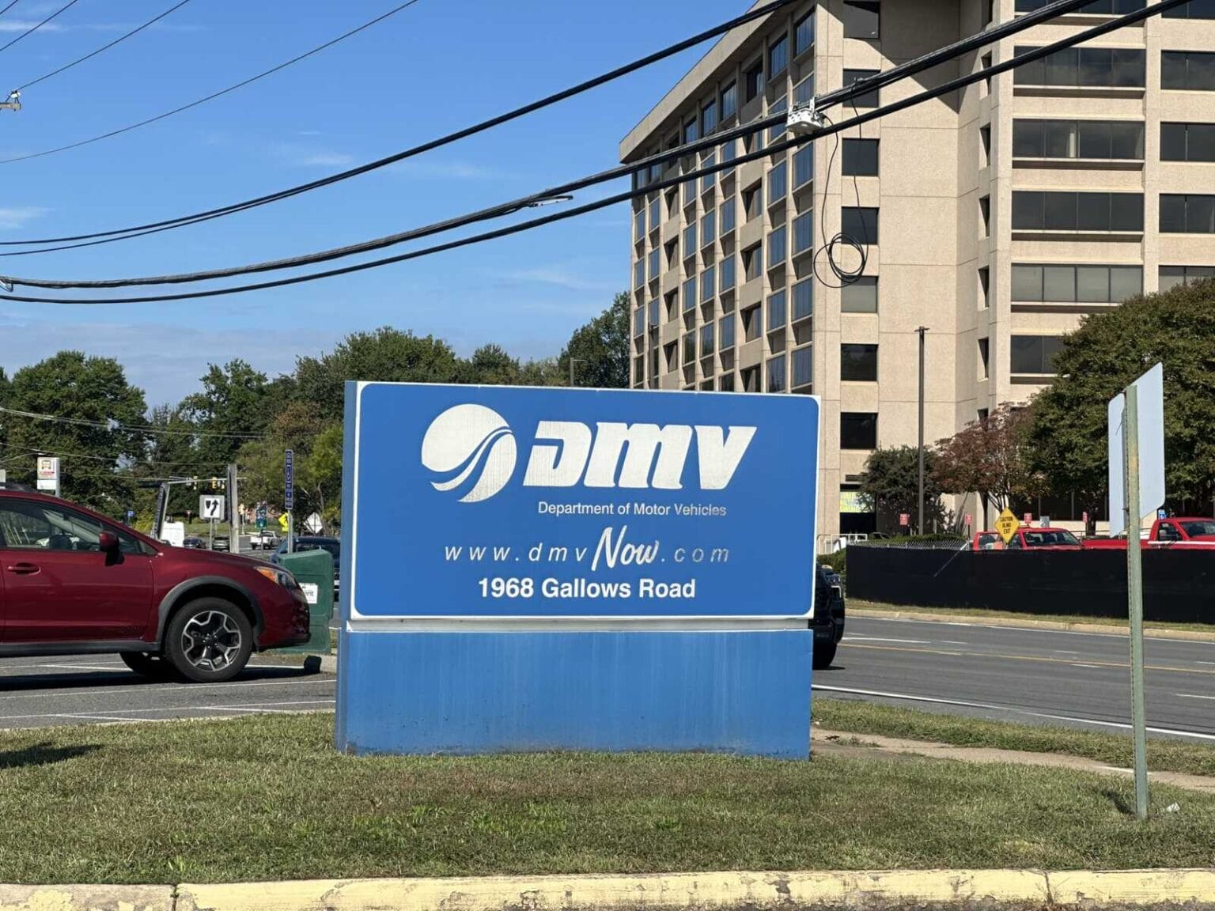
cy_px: 456
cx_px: 608
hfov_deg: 25.3
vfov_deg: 19.1
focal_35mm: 77
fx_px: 2703
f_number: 2.8
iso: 32
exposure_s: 1/1064
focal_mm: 9
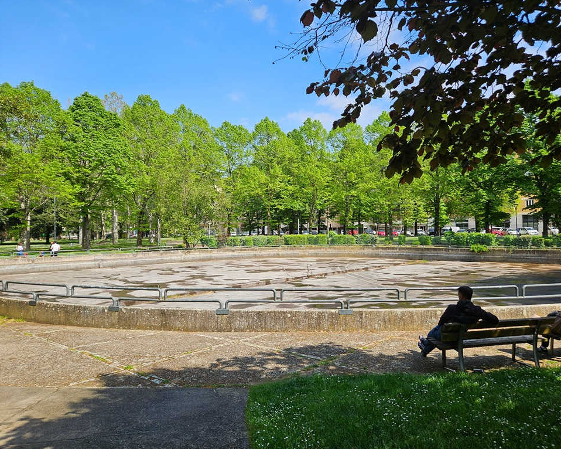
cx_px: 305
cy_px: 228
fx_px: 415
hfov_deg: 68.0
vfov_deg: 56.8
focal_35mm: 25
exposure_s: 1/1445
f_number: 1.8
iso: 25
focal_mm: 5.4
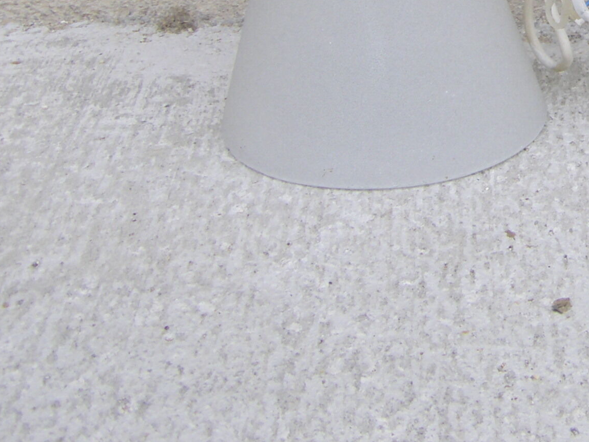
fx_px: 1838
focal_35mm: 108
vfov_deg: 13.4
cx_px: 693
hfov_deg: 17.4
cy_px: -65
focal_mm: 6.3
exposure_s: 1/250
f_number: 3.5
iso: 64
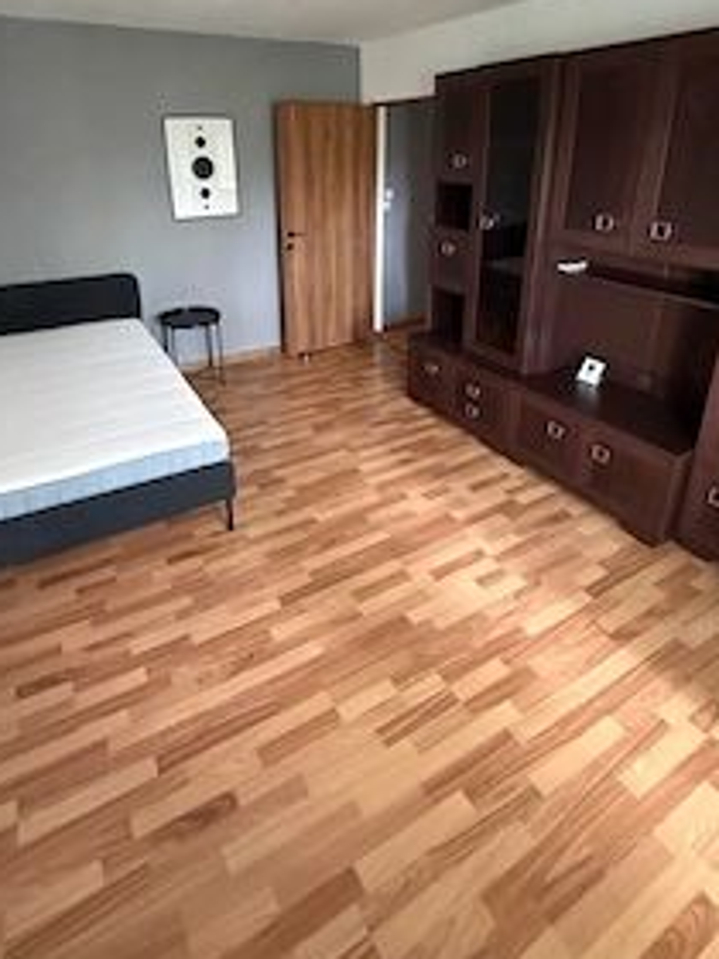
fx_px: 554
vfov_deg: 79.7
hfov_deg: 65.9
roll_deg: +0.9
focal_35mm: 20
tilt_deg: -19.3
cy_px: 339
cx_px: 329
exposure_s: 1/60
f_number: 2.2
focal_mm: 2.22
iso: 1250
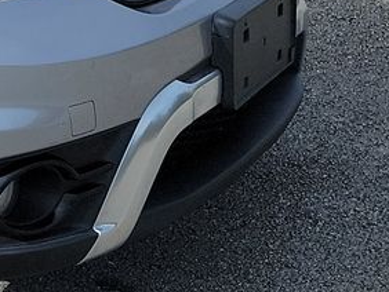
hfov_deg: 12.3
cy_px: -50
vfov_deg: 10.7
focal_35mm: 136
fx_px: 1530
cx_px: -466
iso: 50
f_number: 1.8
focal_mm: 6.7
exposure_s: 1/1525
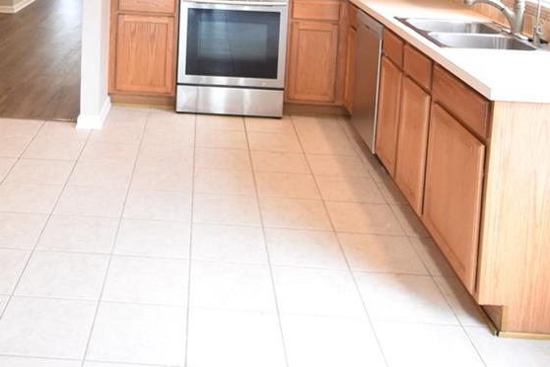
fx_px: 657
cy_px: -50
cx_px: 172
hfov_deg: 44.6
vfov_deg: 28.0
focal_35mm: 43
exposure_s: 1/45
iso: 800
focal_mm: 10
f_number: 3.5
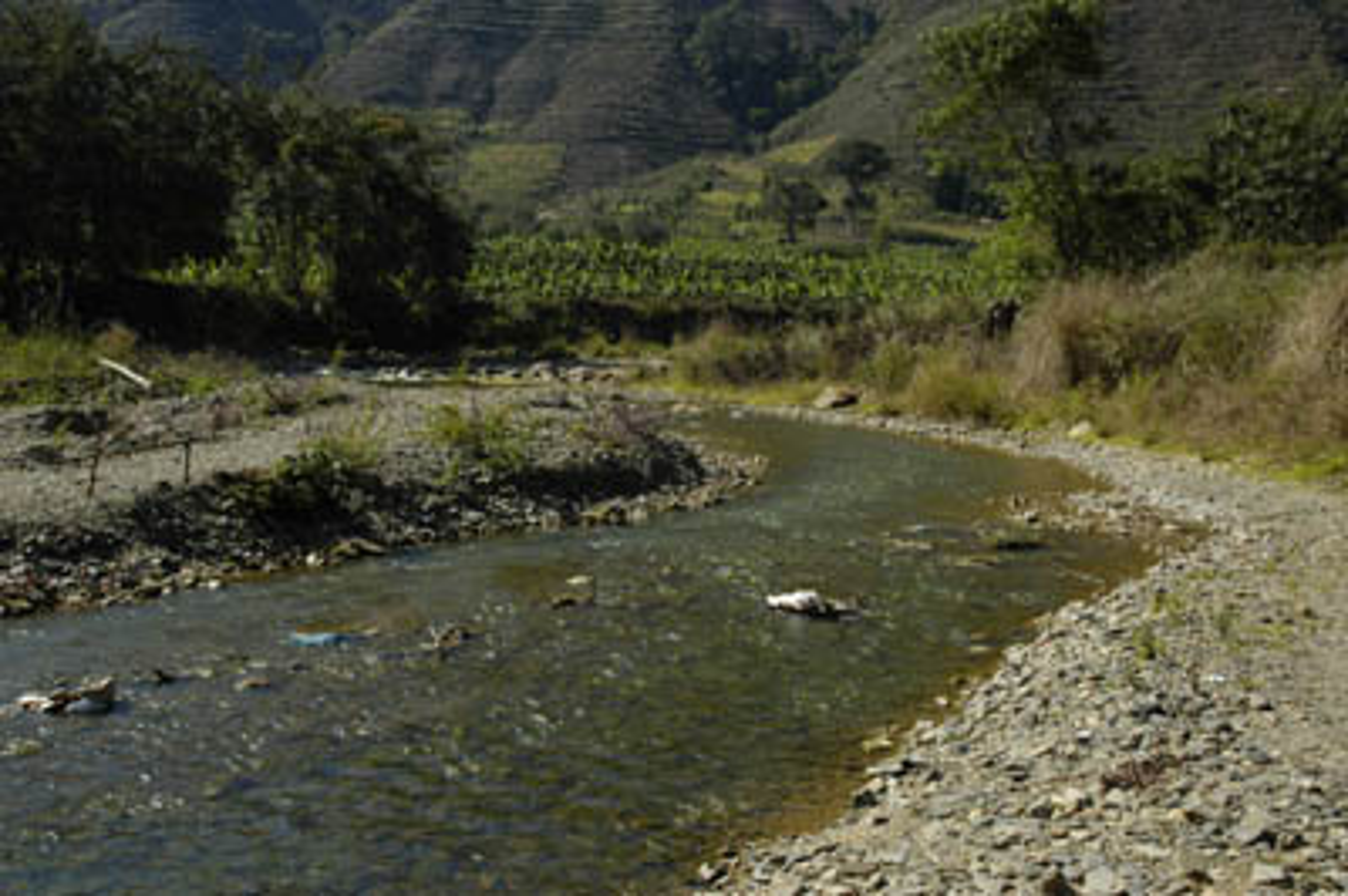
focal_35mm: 39
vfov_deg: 34.2
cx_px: 674
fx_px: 1459
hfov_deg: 49.6
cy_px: 448
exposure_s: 1/320
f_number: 9
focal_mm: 26
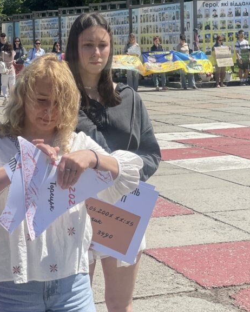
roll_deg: +1.6
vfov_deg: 21.2
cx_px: 47
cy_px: 128
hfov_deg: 16.9
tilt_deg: -4.7
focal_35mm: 90
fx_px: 832
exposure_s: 1/2398
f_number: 2
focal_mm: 6
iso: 32
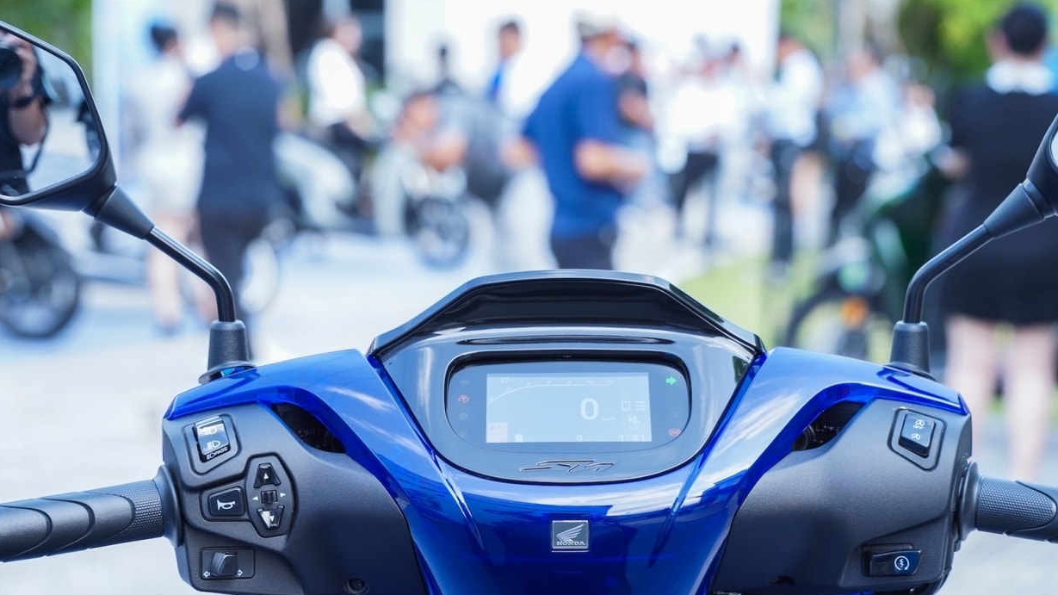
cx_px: 569
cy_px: 407
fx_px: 2056
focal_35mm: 73
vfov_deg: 16.4
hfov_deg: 28.8
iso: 400
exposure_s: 1/320
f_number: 2.8
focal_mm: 44.8
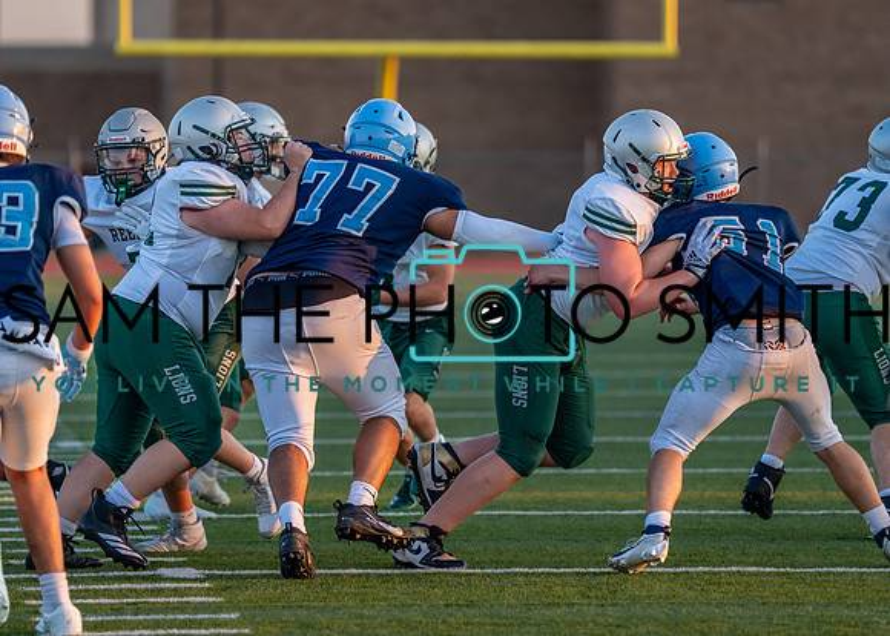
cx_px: 408
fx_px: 8574
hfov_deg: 5.9
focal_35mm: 339
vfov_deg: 4.2
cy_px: 273
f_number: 2.8
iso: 800
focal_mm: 200
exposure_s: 1/2000
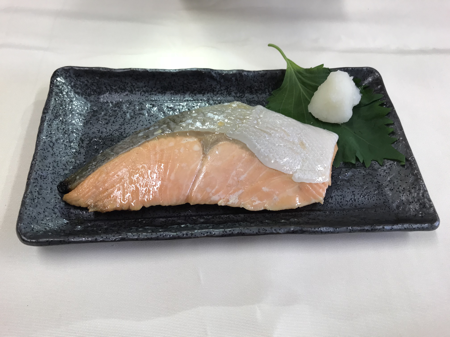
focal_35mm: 28
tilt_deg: -57.0
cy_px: 168
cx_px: 225
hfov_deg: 63.4
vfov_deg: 49.7
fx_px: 364
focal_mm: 3.99
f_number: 1.8
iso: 40
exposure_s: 1/100
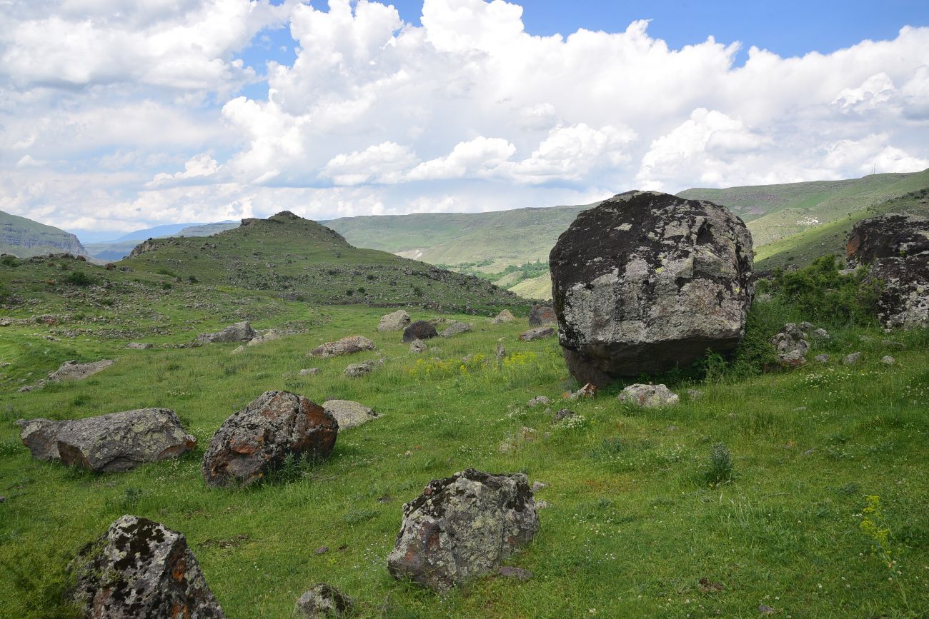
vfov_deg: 27.0
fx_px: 1290
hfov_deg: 39.6
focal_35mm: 50
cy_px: 310
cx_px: 464
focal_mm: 50
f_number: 11
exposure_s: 1/125
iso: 160
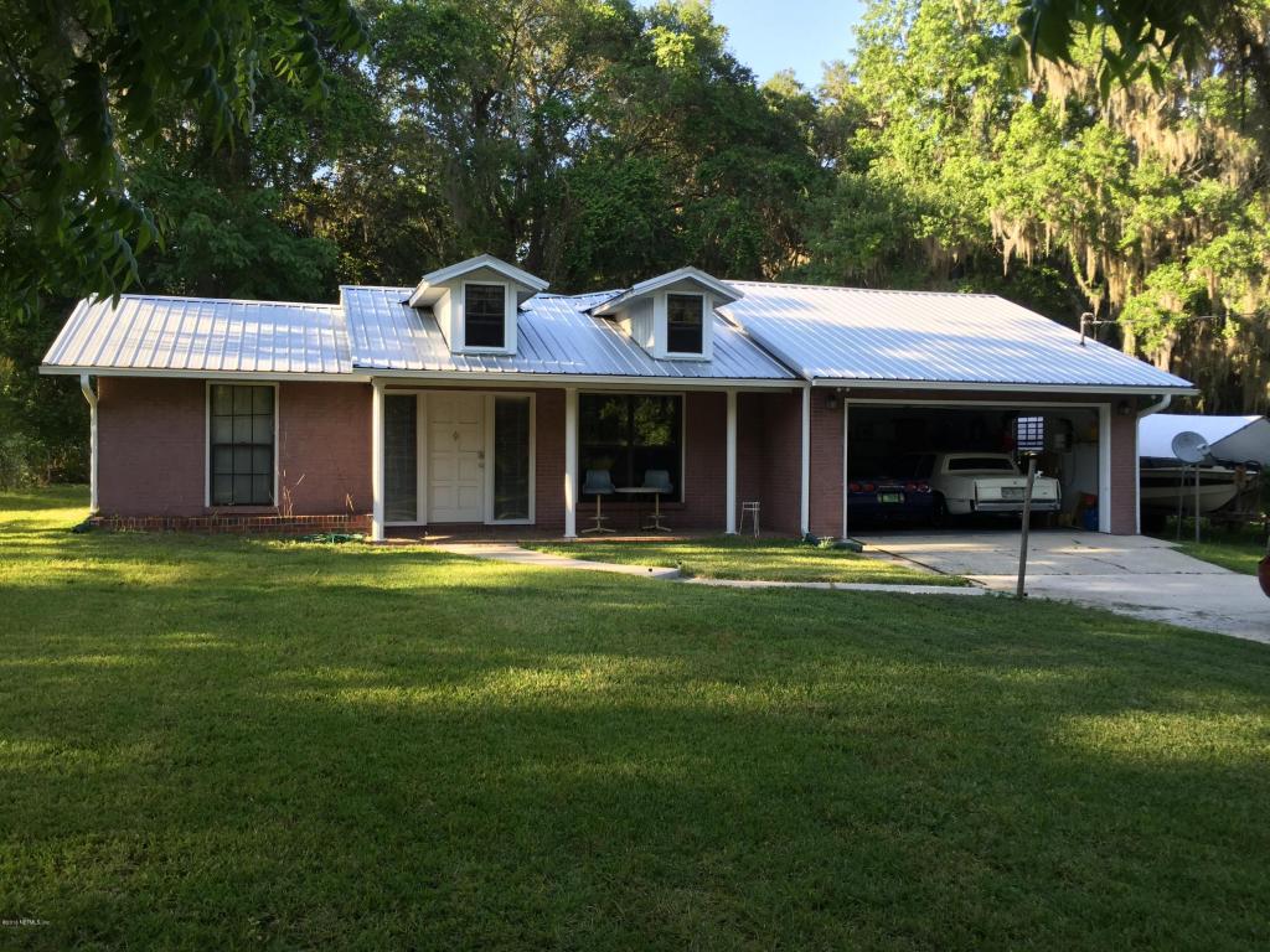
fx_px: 1064
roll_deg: -1.0
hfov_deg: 61.7
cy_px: 476
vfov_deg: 48.2
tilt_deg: +1.8
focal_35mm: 29
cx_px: 635
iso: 32
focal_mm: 4.15
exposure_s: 1/271
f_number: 2.2
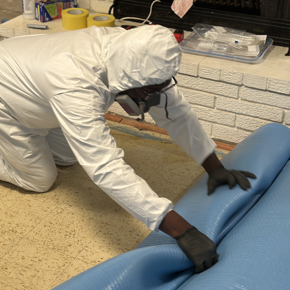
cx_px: 75
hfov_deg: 26.6
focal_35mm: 64
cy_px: 128
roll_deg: +1.1
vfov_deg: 26.9
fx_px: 607
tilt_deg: -28.4
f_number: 1.78
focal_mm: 6.86
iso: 200
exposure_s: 1/60
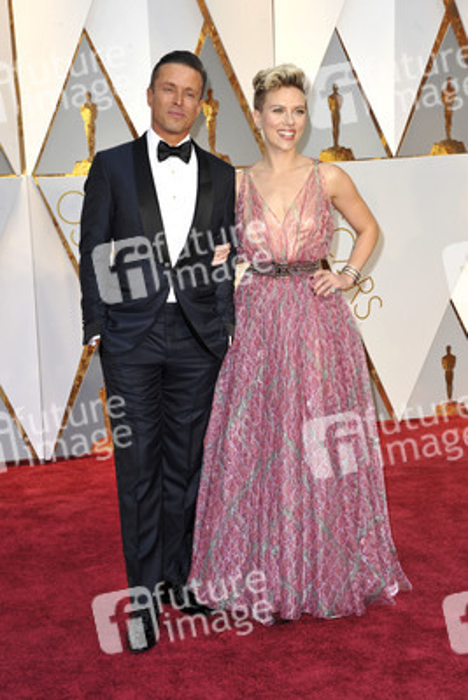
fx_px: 1520
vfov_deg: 26.0
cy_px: 350
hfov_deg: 17.5
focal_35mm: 78
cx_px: 234
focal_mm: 78
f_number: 7.1
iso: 1000
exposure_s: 1/250
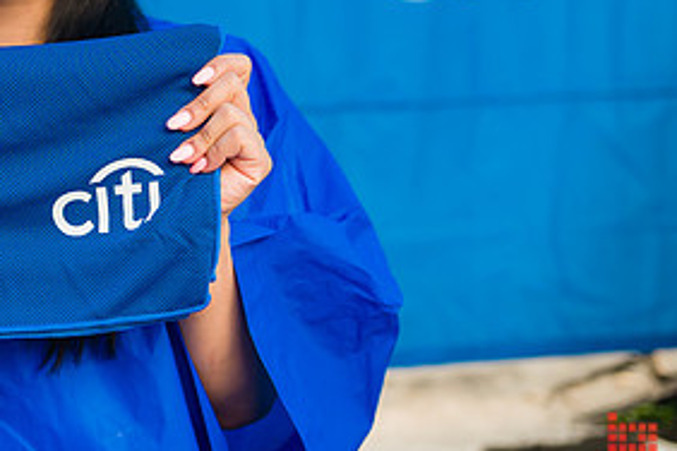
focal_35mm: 72
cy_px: 74
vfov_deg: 18.7
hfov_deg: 27.2
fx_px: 1354
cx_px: 82
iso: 400
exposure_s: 1/500
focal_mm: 35
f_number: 3.2
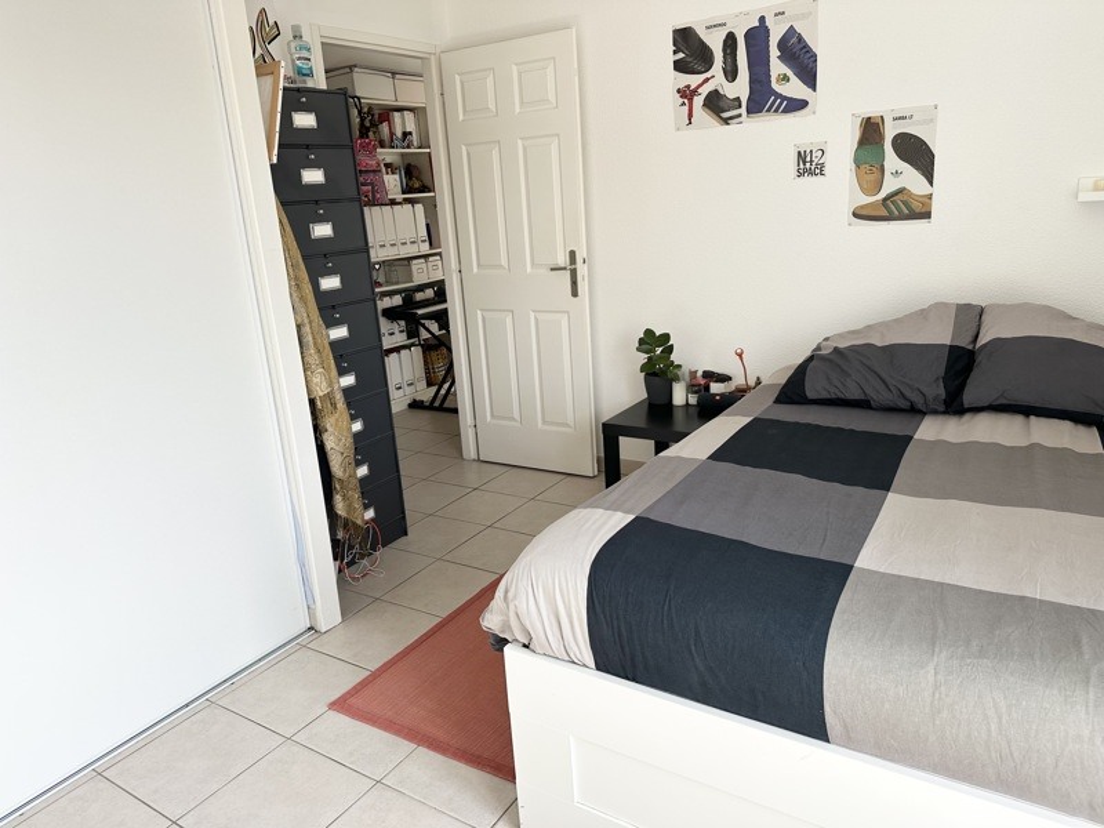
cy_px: 414
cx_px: 552
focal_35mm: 24
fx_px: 765
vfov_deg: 56.8
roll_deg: +4.3
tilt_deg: -15.7
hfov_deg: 71.6
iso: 80
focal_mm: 6.86
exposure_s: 1/247
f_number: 1.78
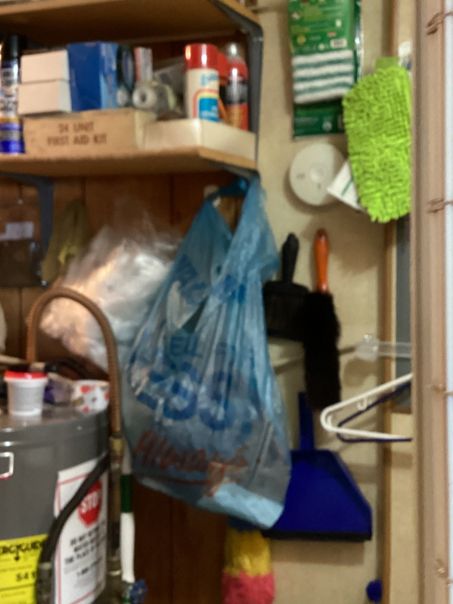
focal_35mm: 49
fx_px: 855
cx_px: 222
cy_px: 282
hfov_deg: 29.7
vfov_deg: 38.9
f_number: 2.4
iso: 400
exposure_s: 1/30
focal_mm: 3.3
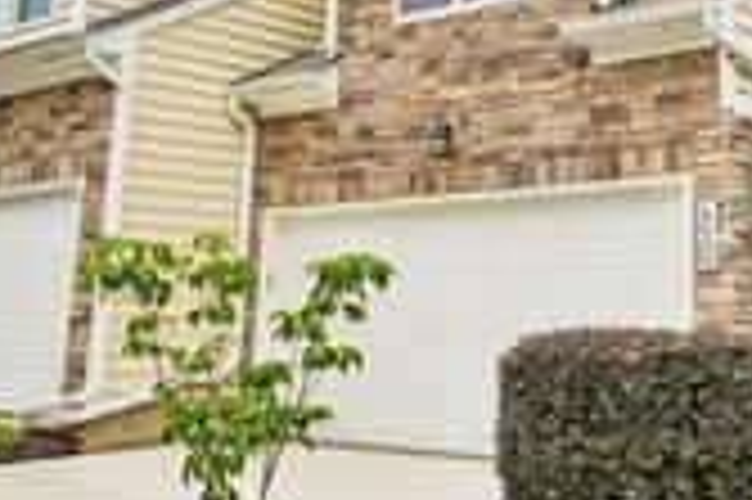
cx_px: 635
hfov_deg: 35.3
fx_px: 1127
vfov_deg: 24.3
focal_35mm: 54
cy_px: 52
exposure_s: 1/160
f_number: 8
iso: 100
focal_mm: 18
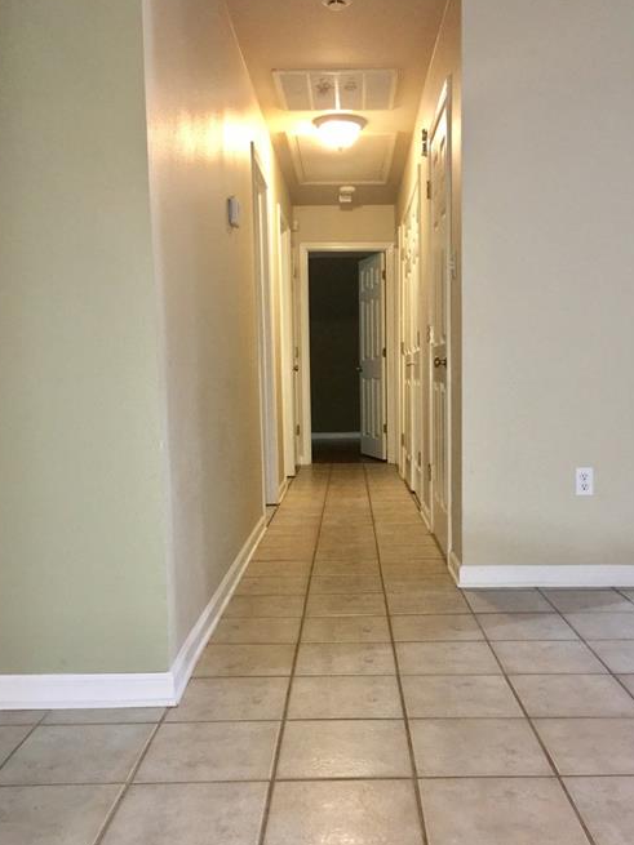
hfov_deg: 41.7
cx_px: 353
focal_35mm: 34
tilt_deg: -4.8
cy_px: 461
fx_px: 831
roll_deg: +0.3
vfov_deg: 53.9
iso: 200
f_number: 2.2
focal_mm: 4.15
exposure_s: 1/16
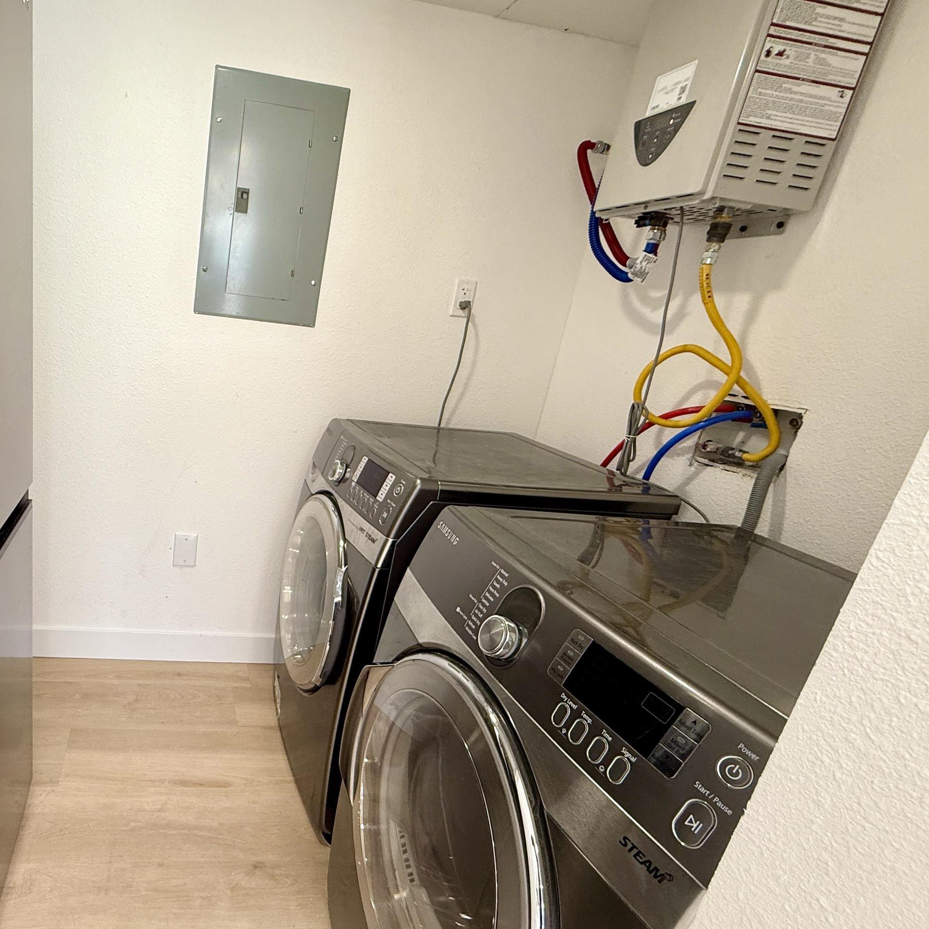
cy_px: 495
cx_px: 240
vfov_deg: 74.7
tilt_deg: -17.5
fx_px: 607
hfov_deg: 70.2
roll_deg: -6.9
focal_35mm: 20
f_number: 2.2
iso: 160
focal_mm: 2.22
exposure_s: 1/120
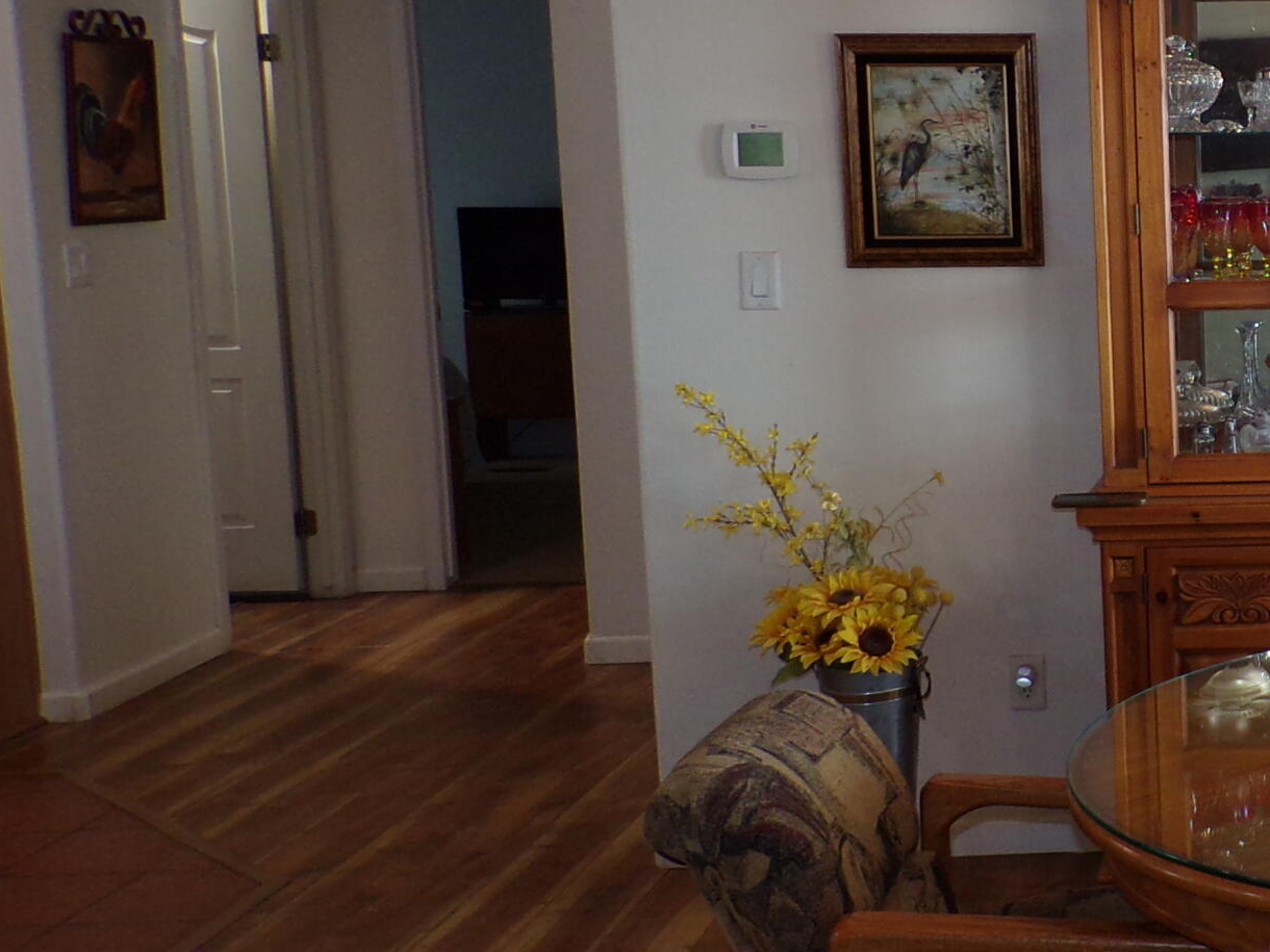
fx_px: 2165
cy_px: 385
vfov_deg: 24.8
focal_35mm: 59
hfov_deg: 28.4
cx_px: 1532
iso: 123
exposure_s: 1/34
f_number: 3
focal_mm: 4.3
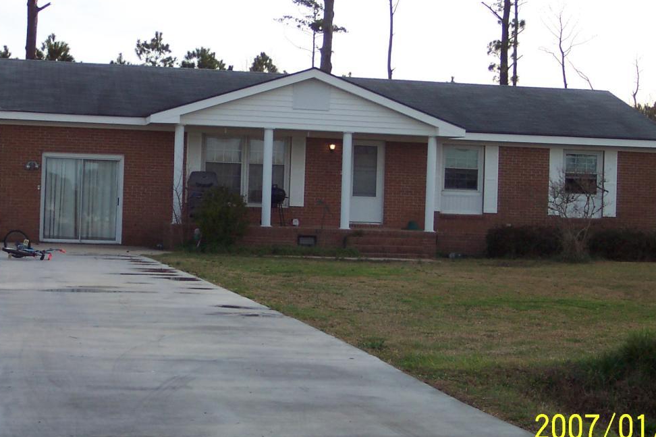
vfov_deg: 16.4
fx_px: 1512
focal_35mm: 83
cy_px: 182
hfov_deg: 24.5
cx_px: 358
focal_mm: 13.3
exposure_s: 1/500
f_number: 3.4
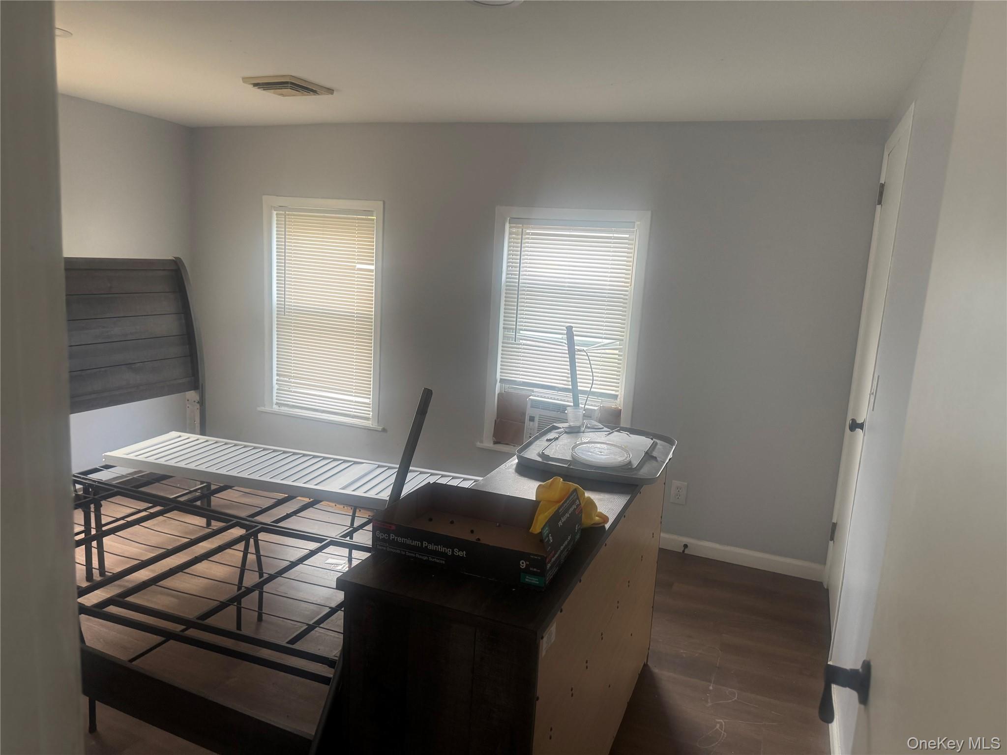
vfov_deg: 56.8
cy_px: 378
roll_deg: -3.7
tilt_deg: -10.2
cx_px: 504
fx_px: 698
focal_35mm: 24
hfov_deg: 71.6
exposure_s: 1/60
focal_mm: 6.76
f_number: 1.78
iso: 160
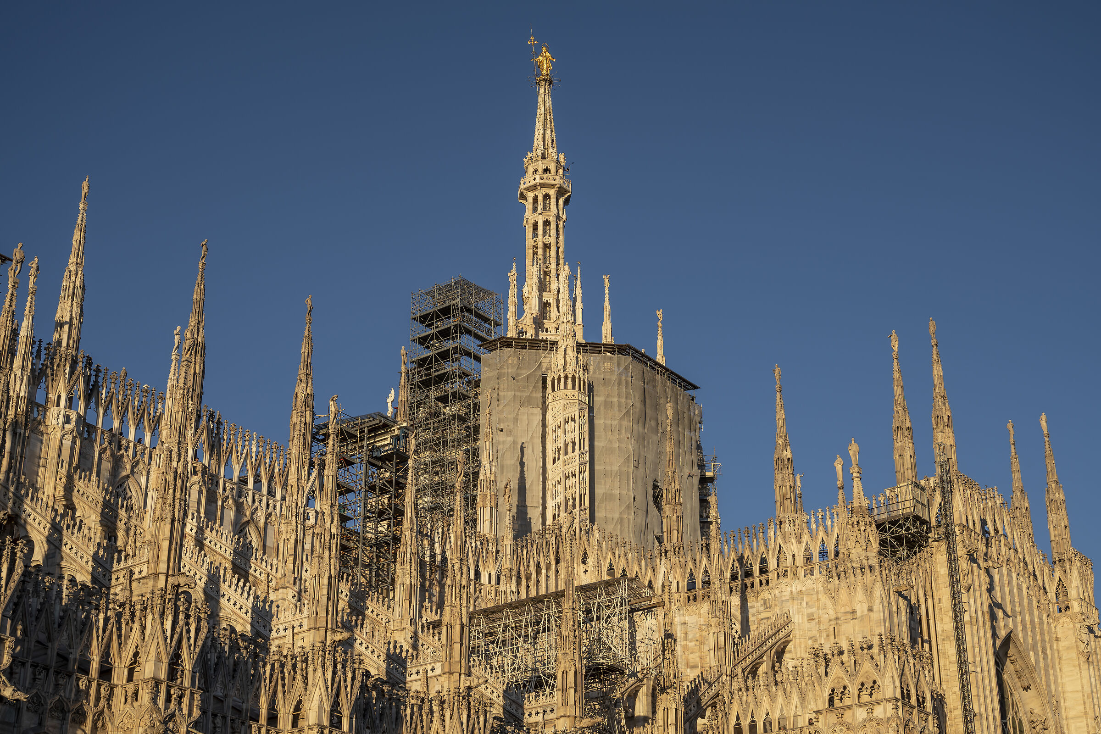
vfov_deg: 22.6
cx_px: 550
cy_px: 367
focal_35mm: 60
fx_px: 1835
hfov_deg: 33.4
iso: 100
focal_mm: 60
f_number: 8
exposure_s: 1/320
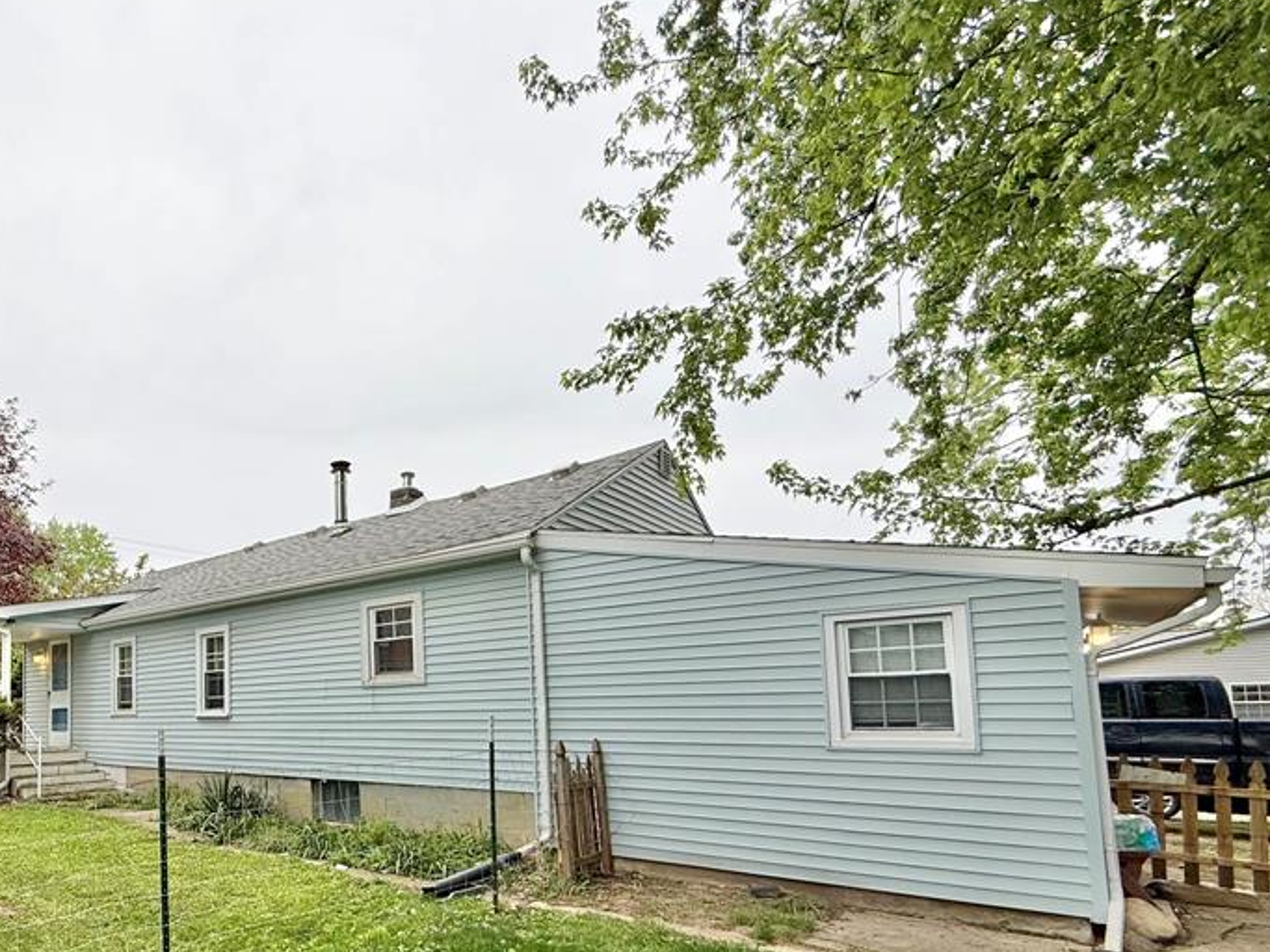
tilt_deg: +4.4
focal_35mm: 21
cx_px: 329
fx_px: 770
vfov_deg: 61.3
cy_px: 662
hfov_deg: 73.8
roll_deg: +0.6
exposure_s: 1/372
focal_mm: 2.22
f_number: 2.2
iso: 50
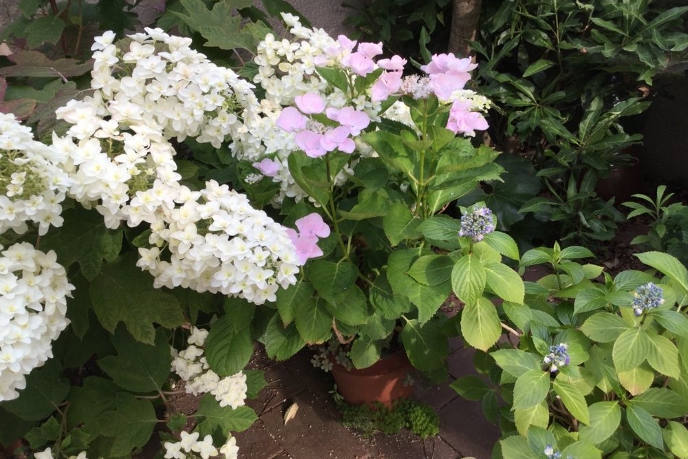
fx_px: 631
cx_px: 352
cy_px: 217
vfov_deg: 40.0
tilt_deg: -25.7
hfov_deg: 57.2
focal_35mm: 33
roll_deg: +11.0
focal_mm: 3.3
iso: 25
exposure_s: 1/206
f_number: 2.4
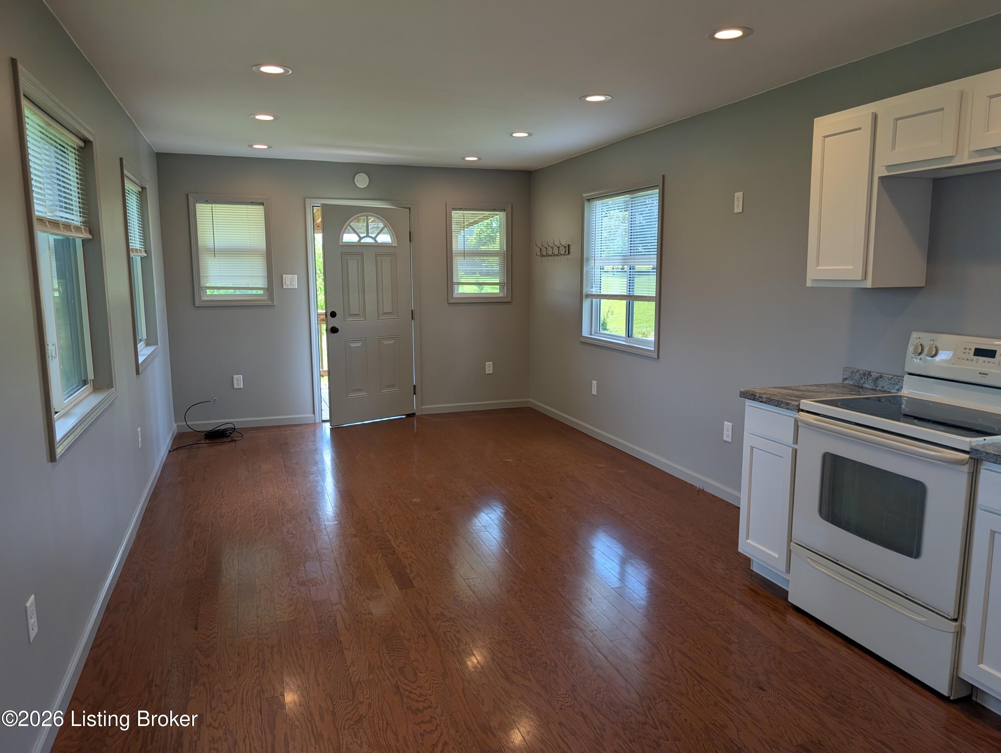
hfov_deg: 71.5
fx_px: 695
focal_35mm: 24
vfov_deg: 56.9
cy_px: 376
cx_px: 500
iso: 28
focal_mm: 6.9
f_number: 1.68
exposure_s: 1/120
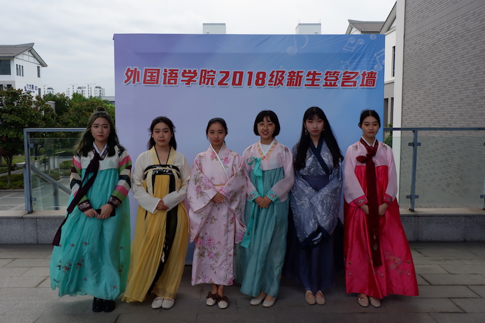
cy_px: 162
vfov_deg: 41.1
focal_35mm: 32
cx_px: 242
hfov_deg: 58.7
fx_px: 431
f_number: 5.6
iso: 400
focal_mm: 21.1
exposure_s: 1/420
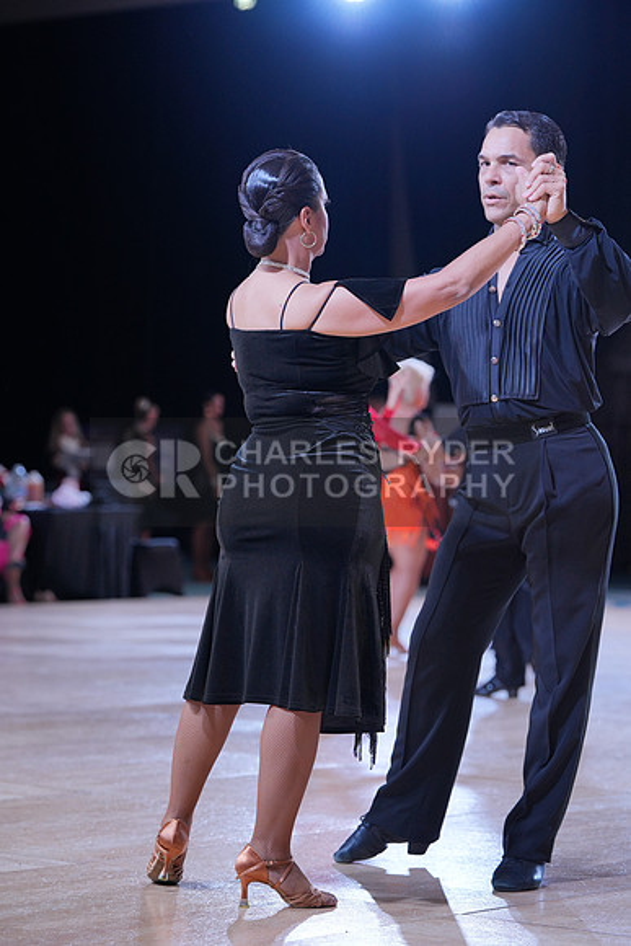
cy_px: 473
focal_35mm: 109
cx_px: 316
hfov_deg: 12.6
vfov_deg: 18.8
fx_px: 2864
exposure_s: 1/400
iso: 800
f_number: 4
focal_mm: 109
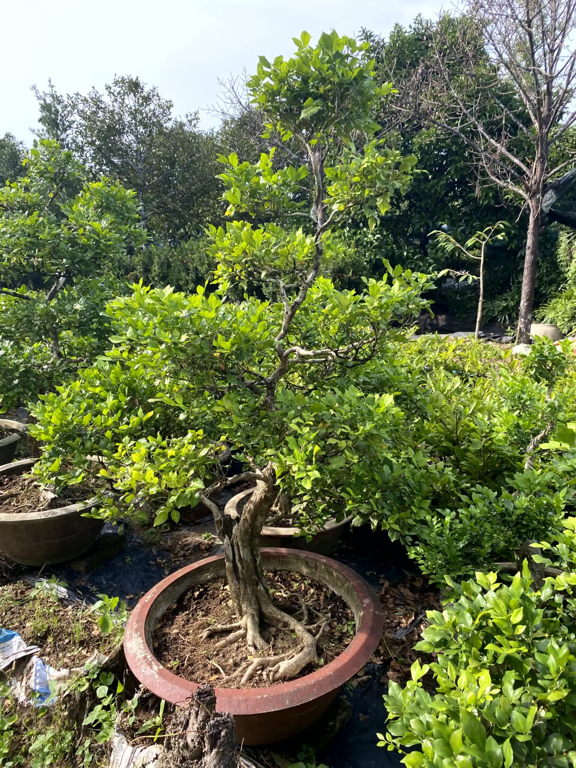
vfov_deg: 67.3
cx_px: 288
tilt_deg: -13.1
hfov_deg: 53.1
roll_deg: +1.3
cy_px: 384
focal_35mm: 26
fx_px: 577
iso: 32
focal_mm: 4.25
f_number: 1.8
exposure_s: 1/576
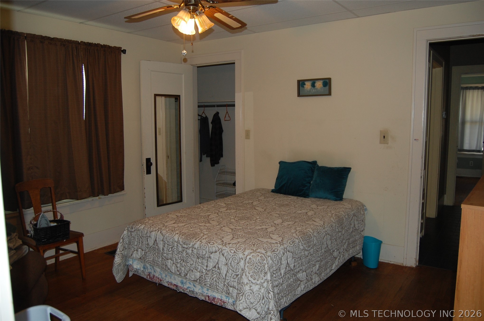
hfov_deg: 67.4
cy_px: 160
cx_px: 242
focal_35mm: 27
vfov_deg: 47.8
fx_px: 363
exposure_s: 1/60
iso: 400
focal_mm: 18
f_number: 3.5
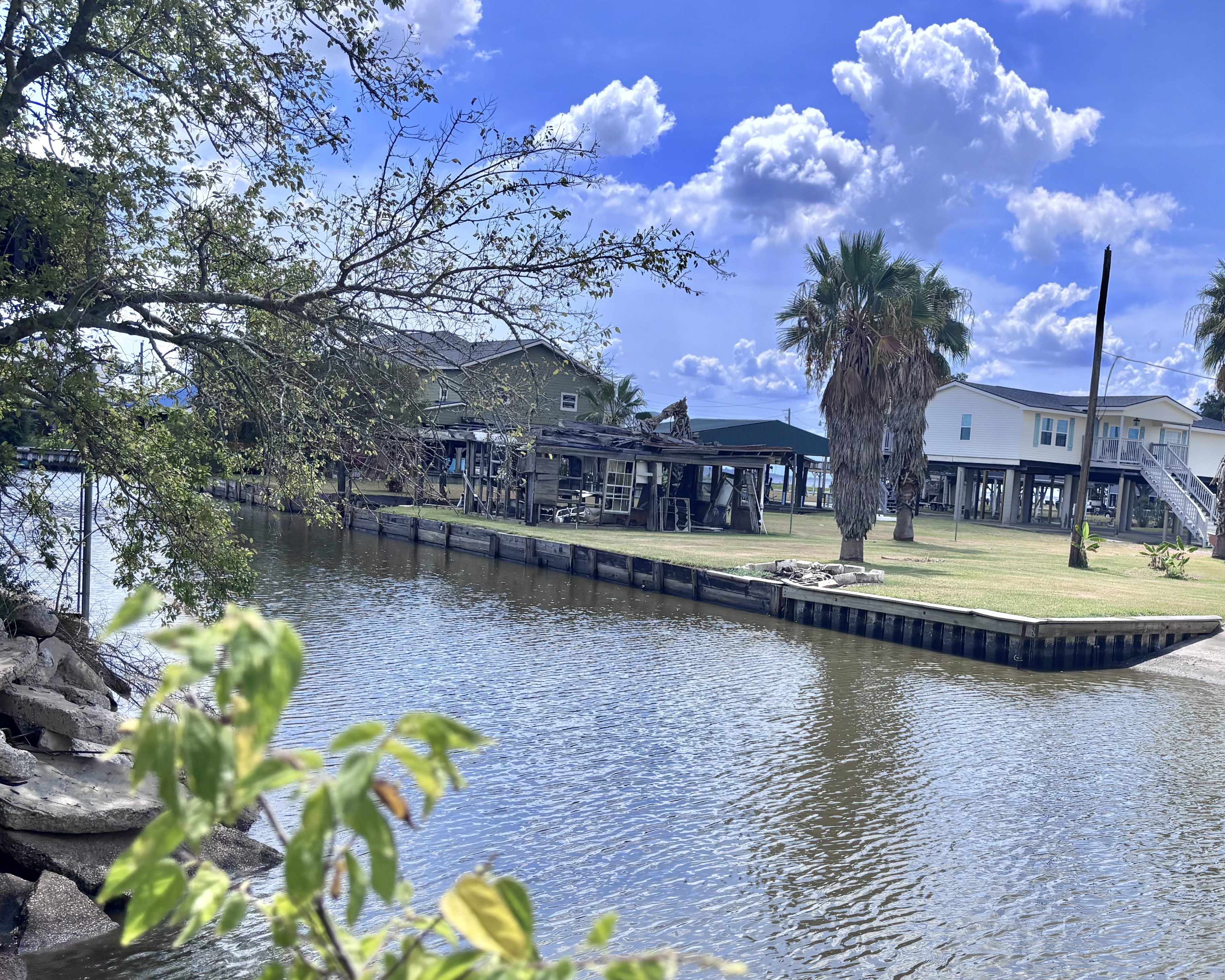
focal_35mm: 39
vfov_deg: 38.0
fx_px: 1414
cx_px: 876
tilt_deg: -6.0
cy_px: 600
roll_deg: -4.4
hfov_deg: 45.6
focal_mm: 5.96
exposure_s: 1/4425
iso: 50
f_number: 1.6
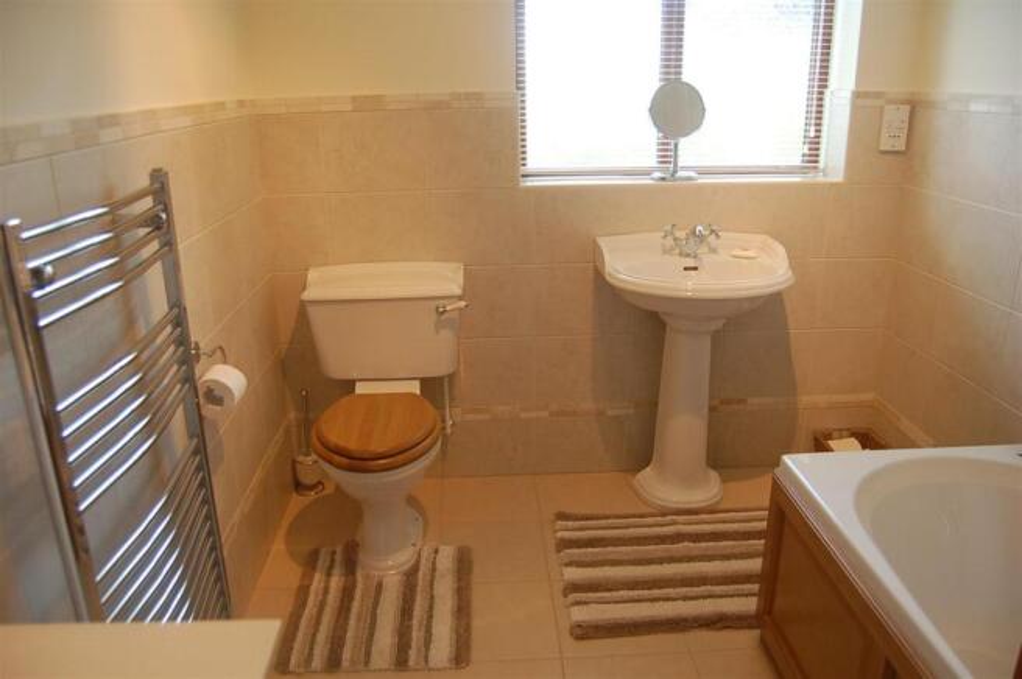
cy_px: 340
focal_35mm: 27
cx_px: 511
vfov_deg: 47.8
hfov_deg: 67.4
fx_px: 766
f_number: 4
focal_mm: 18
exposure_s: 1/50
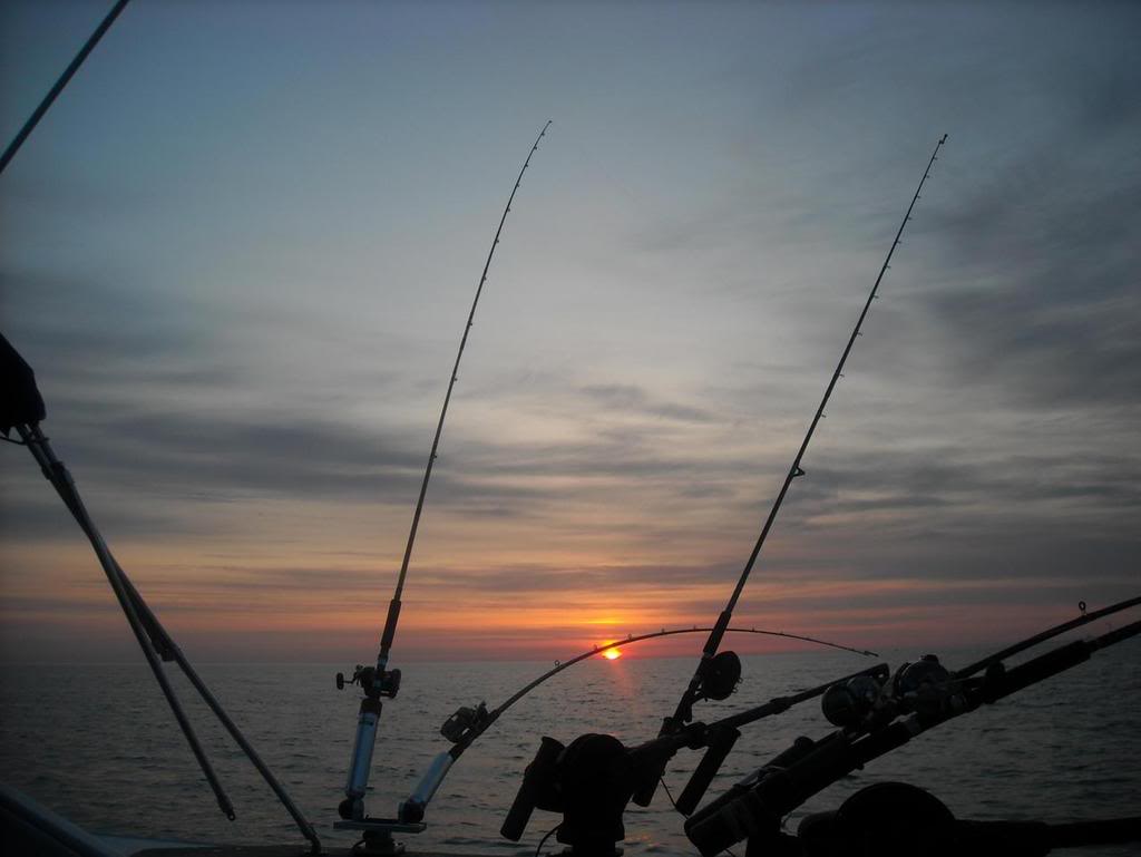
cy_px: 428
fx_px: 1154
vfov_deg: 40.7
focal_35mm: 35
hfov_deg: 52.6
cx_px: 570
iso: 64
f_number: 2.8
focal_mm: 5.7
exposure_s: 1/192
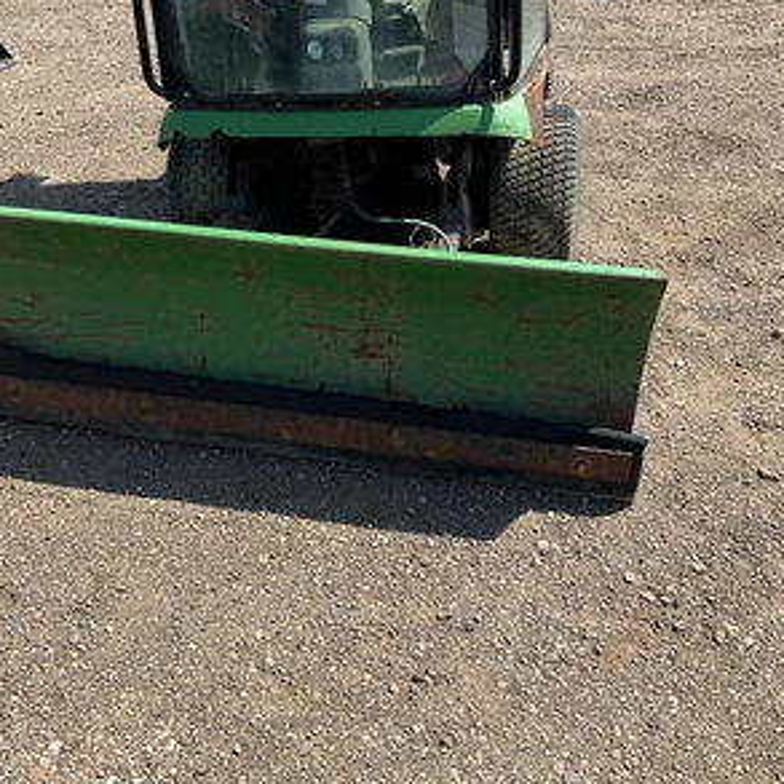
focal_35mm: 35
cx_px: 401
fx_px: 897
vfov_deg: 47.2
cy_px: 393
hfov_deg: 47.2
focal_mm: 3
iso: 25
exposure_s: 1/1076
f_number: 1.8
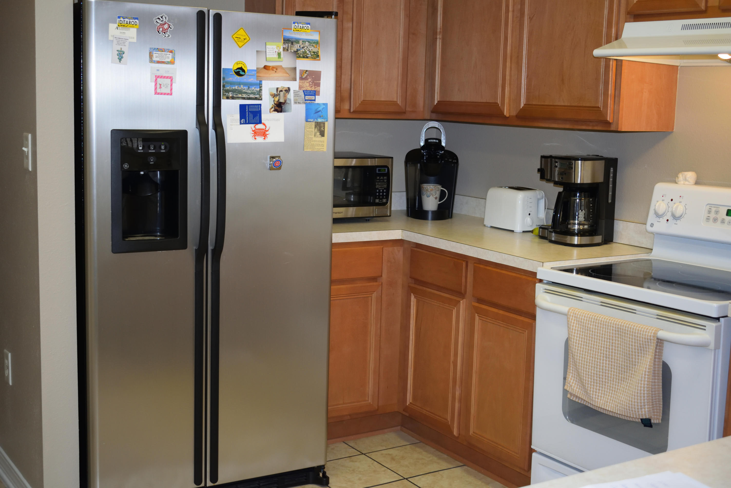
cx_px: 366
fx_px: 975
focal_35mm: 48
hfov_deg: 41.1
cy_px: 244
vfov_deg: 28.1
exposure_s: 1/80
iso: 800
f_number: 4.5
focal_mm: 32
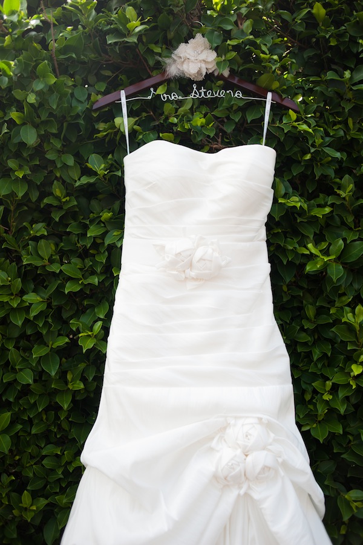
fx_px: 530
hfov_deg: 37.8
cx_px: 182
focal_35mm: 35
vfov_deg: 54.5
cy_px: 272
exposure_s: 1/640
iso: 200
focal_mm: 35
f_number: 3.2
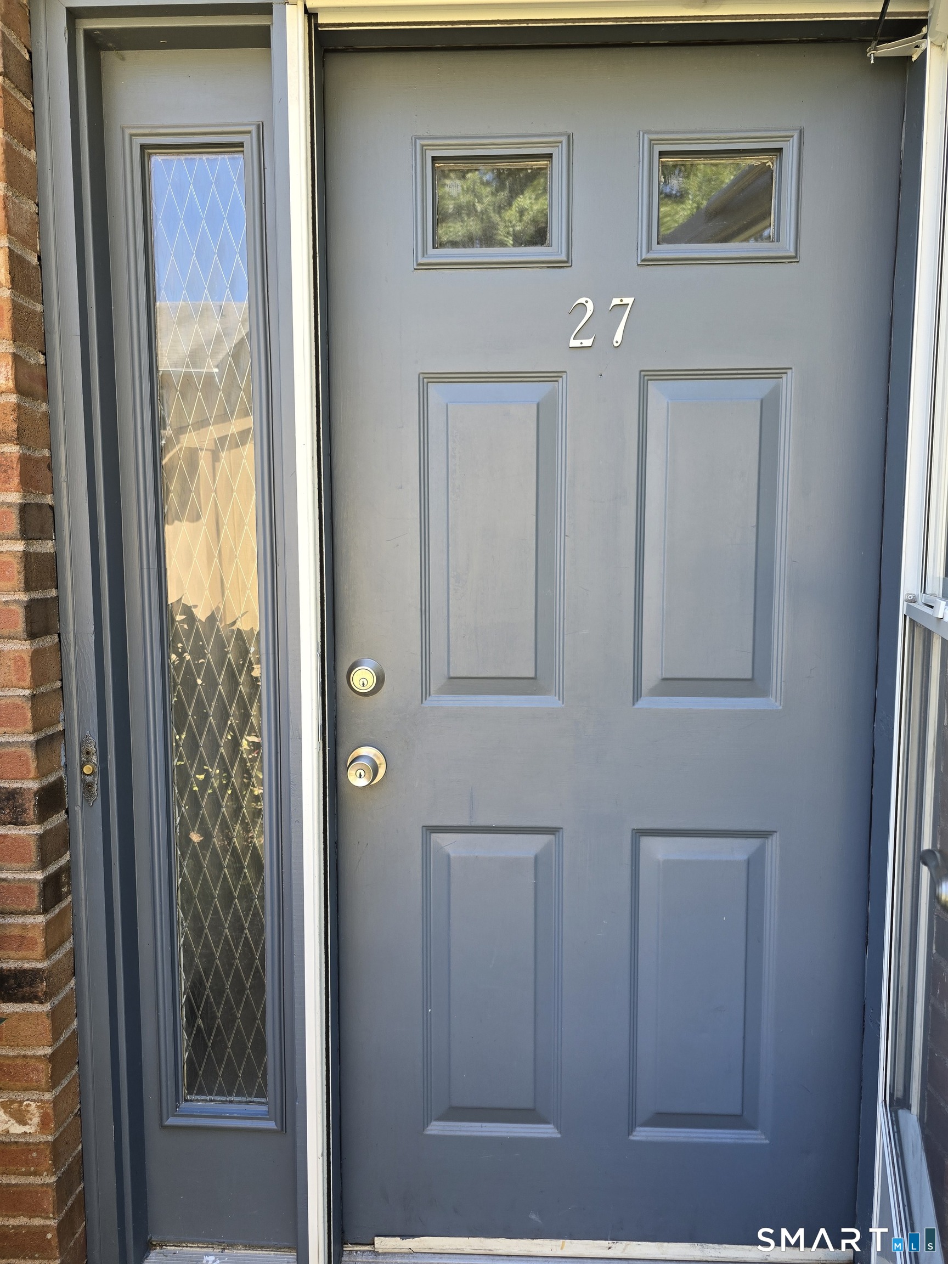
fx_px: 840
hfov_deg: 58.9
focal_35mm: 23
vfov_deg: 73.9
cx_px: 474
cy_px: 632
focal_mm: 6.3
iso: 50
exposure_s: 1/180
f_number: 1.7
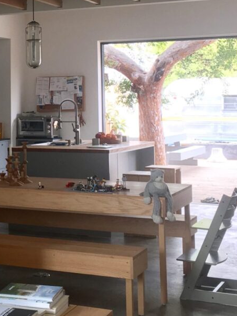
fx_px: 703
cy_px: 69
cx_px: -11
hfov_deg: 18.5
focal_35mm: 77
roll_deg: +1.0
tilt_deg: +2.2
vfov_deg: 25.0
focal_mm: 4.15
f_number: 2.2
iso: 32
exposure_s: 1/40
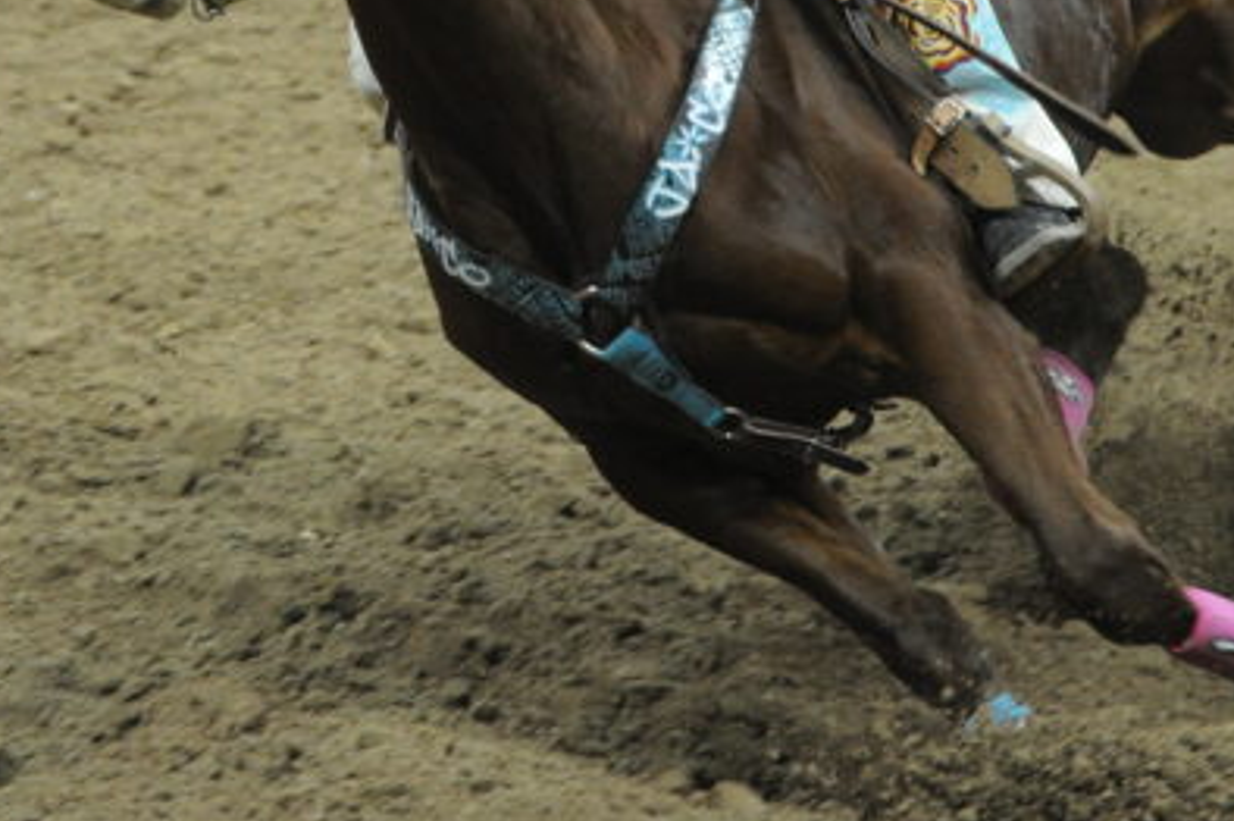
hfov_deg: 8.6
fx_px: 8185
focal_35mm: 239
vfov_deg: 5.7
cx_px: 310
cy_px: -11
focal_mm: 92
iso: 5000
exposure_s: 1/640
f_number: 2.8
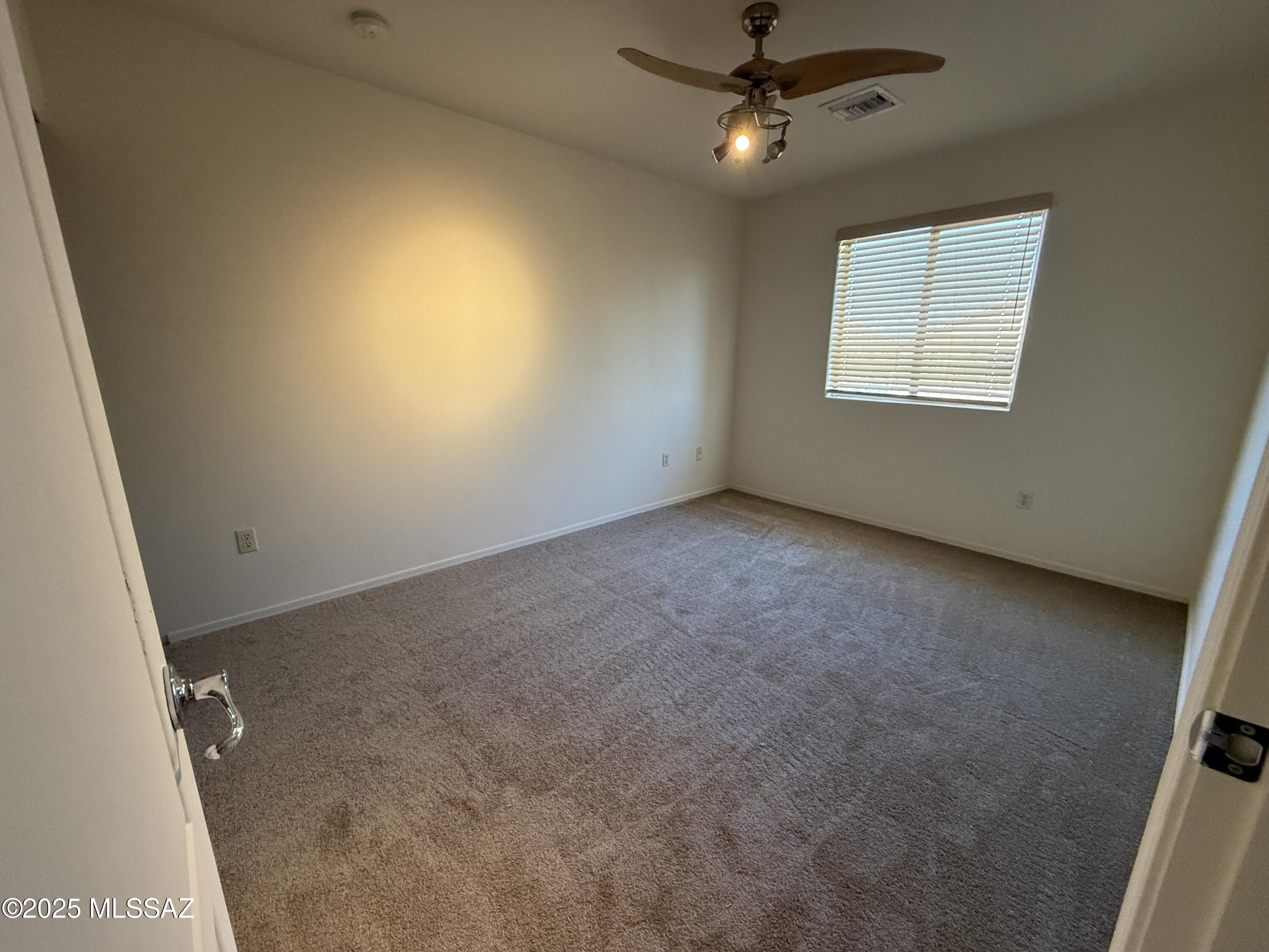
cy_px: 476
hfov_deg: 102.1
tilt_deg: -14.1
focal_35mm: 14
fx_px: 513
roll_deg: -1.1
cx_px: 634
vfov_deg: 85.7
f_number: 2.2
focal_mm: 2.22
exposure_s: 1/120
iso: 320
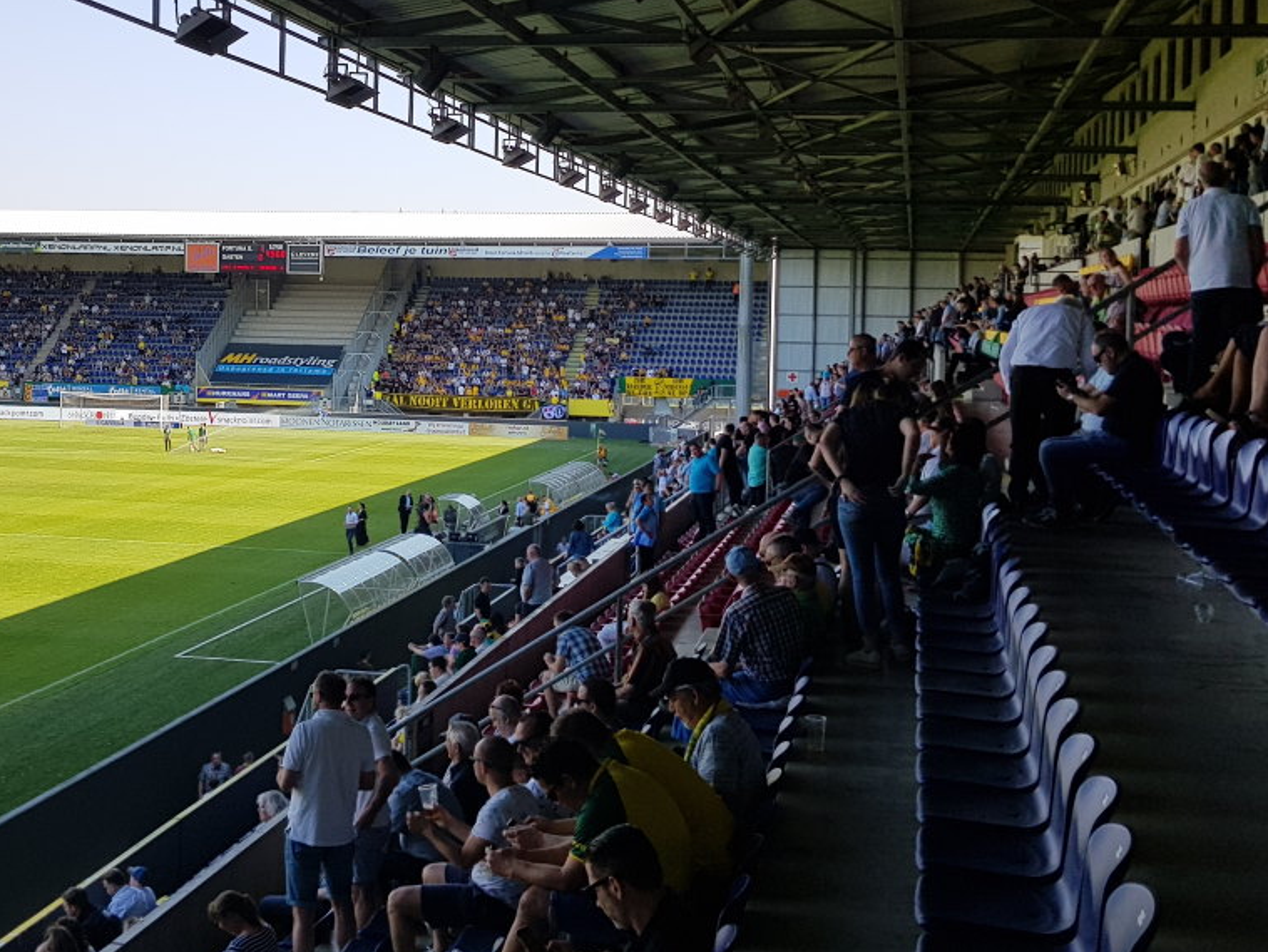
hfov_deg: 39.3
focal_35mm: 48
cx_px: 458
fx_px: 1759
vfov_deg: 30.2
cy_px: 390
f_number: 1.7
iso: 40
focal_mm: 4.2
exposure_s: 1/1104
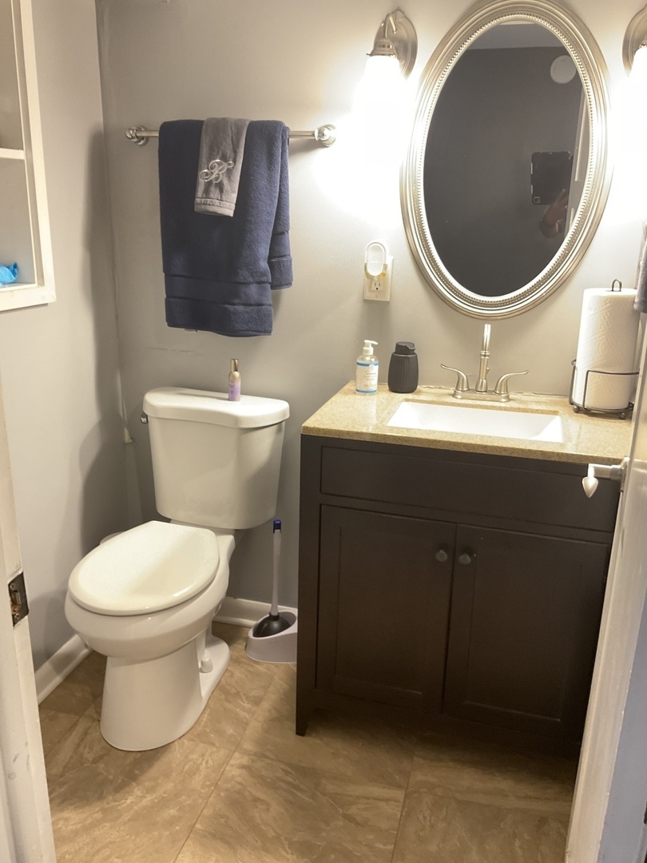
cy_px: 432
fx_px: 723
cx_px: 324
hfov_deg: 48.2
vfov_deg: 61.7
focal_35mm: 29
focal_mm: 3
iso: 250
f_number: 1.8
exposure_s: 1/30
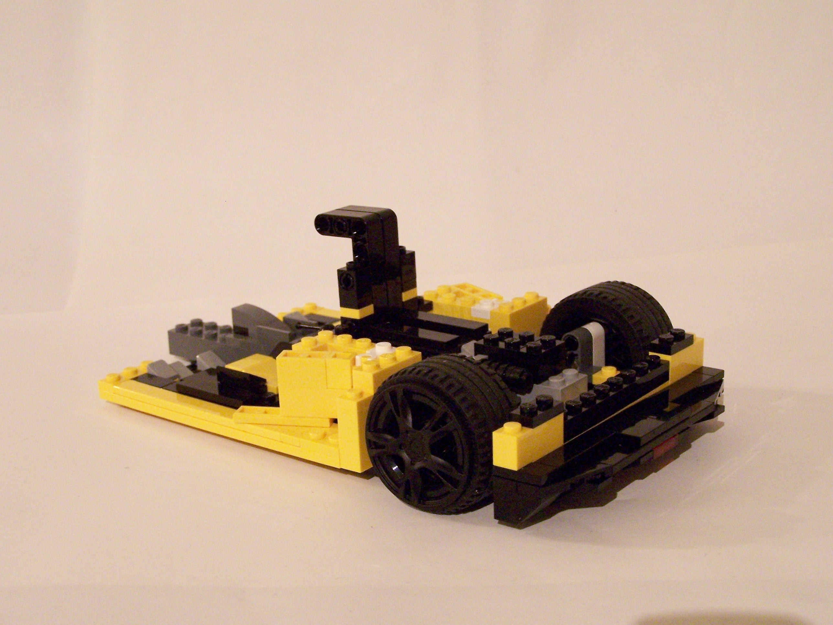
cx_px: 416
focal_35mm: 59
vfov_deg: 24.8
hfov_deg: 32.7
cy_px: 312
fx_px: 1420
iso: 400
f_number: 3.1
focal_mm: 9.8
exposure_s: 1/8
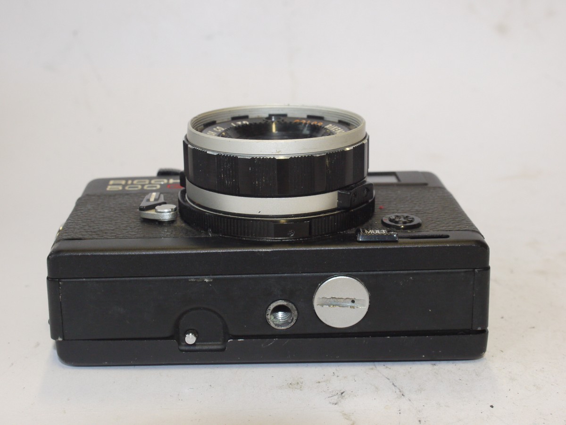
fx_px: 981
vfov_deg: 24.4
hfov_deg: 32.2
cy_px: 212
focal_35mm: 60
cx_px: 283
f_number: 9
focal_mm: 30
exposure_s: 1/50
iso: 800
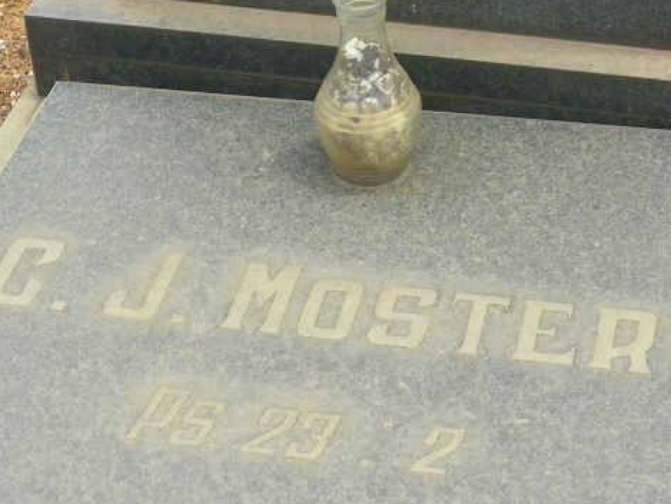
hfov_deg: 17.9
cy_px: 7
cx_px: 388
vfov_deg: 13.3
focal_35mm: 110
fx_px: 2133
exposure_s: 1/160
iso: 64
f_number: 4.5
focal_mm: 7.6
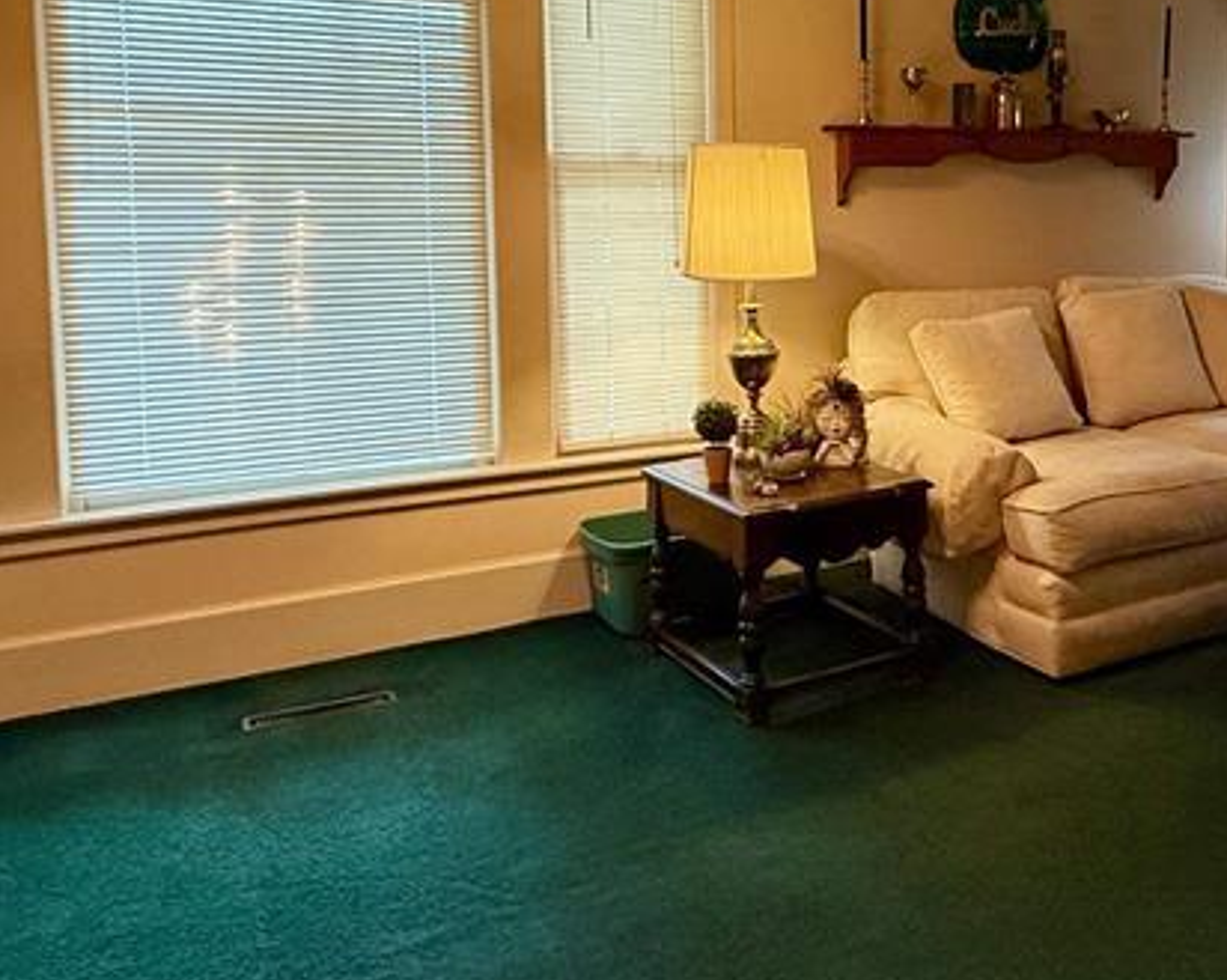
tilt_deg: -3.7
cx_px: 947
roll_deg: +1.1
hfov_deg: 50.3
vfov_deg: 42.4
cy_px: 286
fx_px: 1234
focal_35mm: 34
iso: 400
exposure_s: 1/60
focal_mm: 2.22
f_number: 2.2
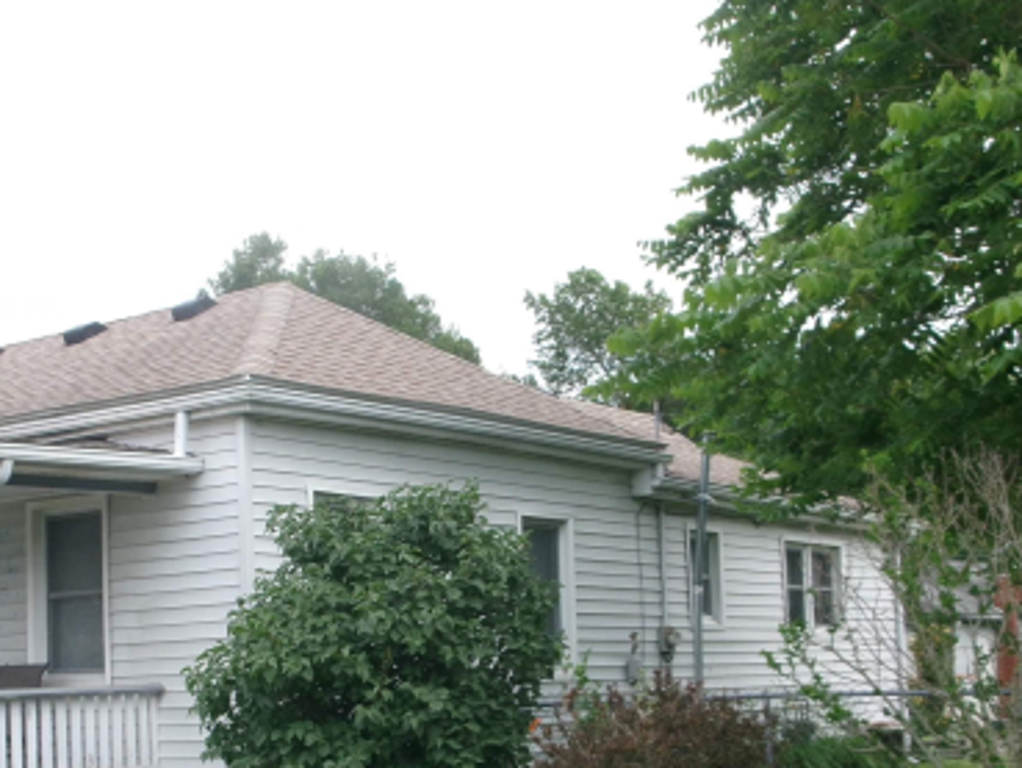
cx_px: 384
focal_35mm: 65
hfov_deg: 29.7
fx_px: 1920
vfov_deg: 22.2
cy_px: 649
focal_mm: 6.4
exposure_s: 1/56
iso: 100
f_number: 11.8
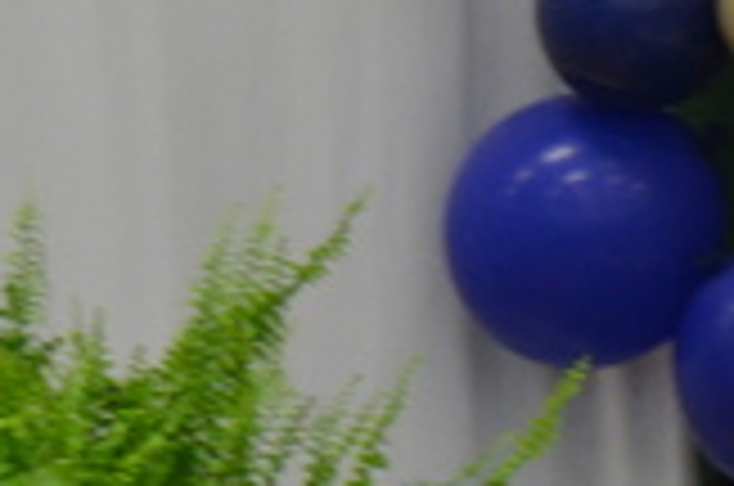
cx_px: -531
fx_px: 18236
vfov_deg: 1.5
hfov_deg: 2.3
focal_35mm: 896
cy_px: -616
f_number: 5.3
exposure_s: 1/30
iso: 1000
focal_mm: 95
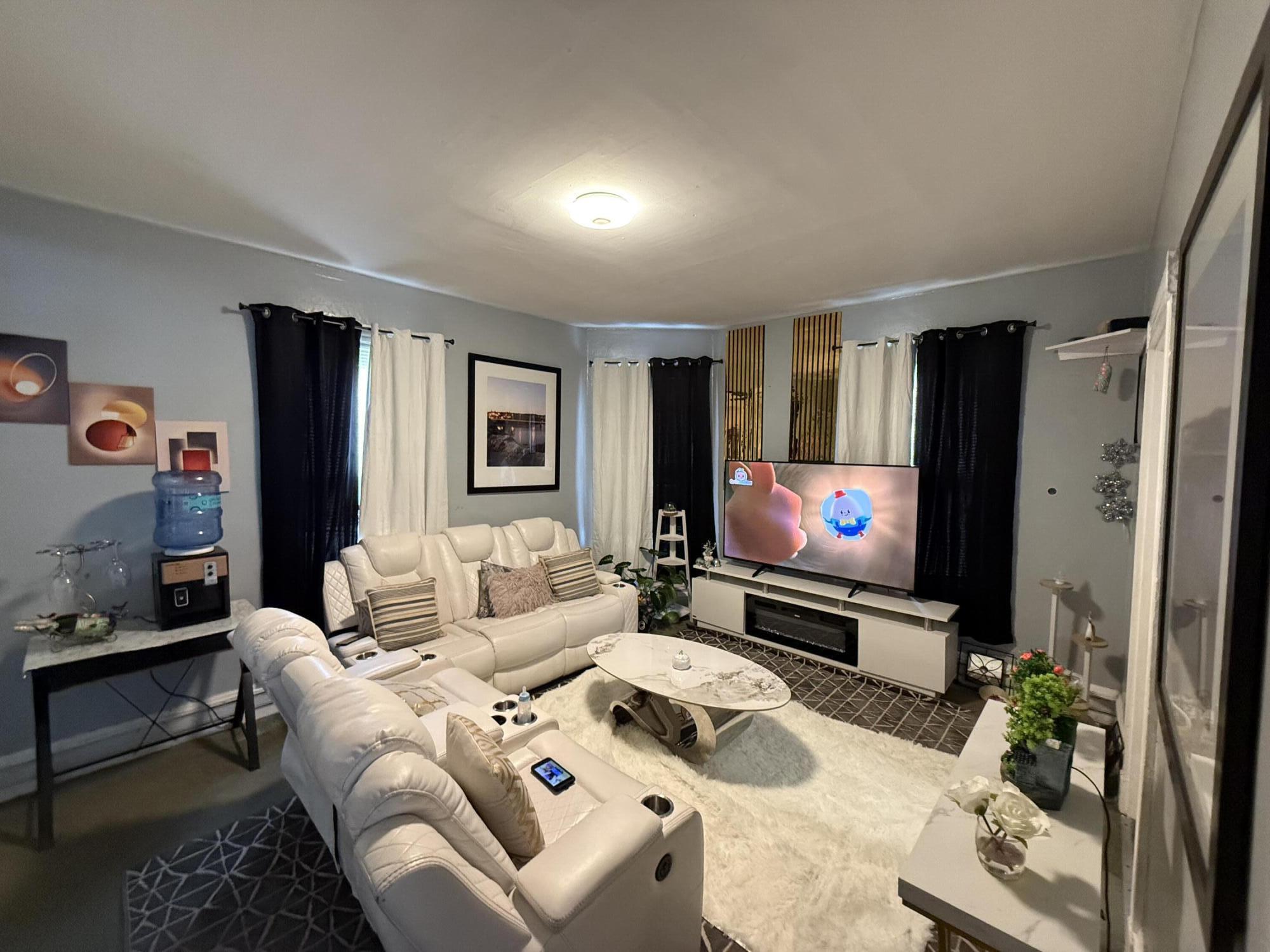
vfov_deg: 85.7
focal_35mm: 14
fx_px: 514
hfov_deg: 102.1
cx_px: 635
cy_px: 476
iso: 640
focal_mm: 2.22
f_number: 2.2
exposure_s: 1/59
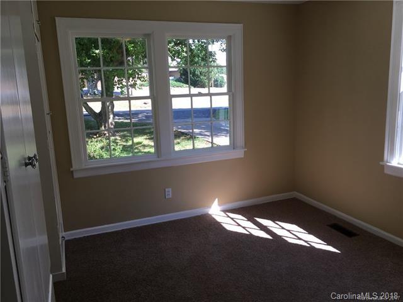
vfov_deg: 48.2
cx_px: 202
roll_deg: +2.4
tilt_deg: -11.1
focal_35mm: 29
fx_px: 338
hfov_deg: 61.7
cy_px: 151
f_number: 2.2
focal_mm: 4.15
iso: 25
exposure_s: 1/144
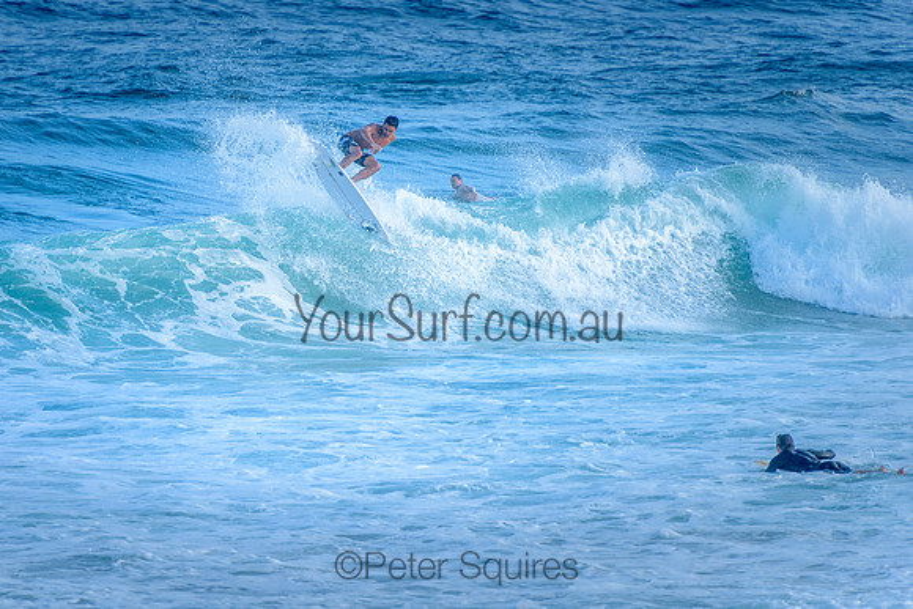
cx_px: 353
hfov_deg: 4.2
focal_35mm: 491
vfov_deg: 2.8
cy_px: 236
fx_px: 12445
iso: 450
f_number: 5.6
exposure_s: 1/1250
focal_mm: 400
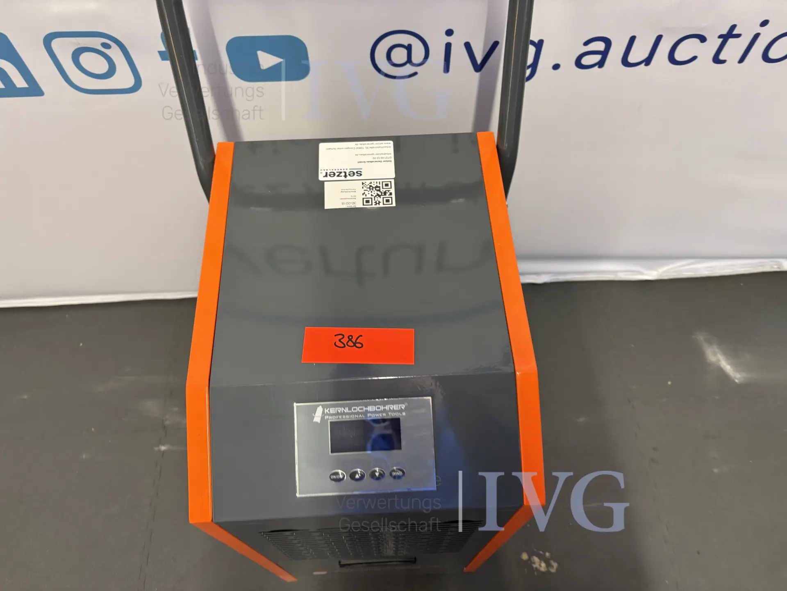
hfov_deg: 67.3
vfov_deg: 53.1
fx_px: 591
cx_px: 394
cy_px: 296
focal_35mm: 26
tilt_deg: -58.4
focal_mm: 5.96
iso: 125
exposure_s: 1/50
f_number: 1.6
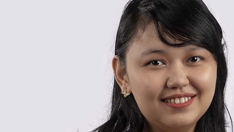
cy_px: 254
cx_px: 184
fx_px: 1706
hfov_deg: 7.8
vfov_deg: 4.4
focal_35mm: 275
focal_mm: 105
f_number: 10
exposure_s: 1/250
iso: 100
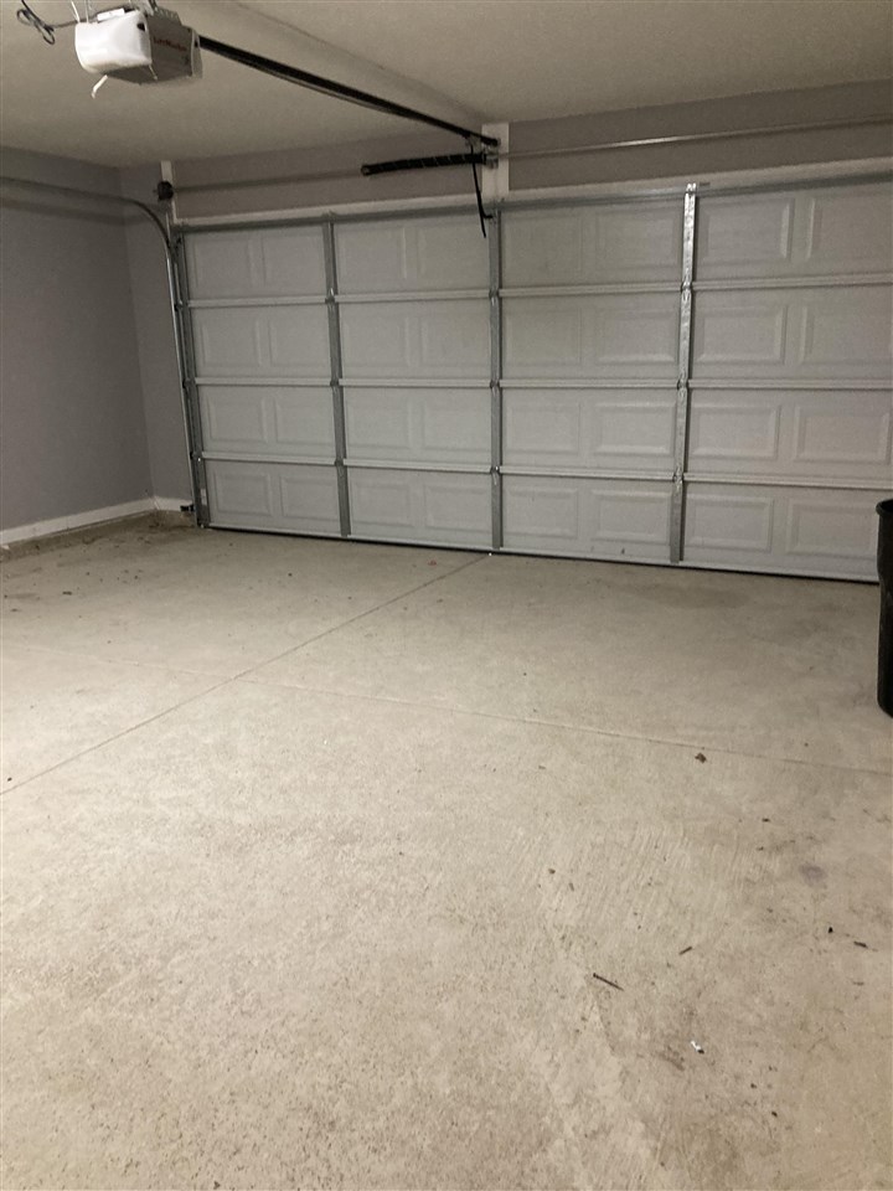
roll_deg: -0.5
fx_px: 963
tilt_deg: -15.7
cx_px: 446
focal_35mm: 28
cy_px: 596
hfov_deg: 49.7
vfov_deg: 63.4
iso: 320
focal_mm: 3.99
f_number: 1.8
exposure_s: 1/40
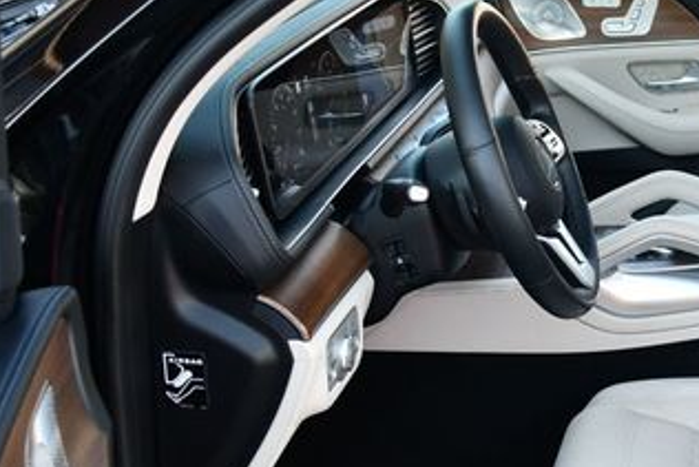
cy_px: 352
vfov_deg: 18.6
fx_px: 1418
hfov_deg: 26.6
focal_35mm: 73
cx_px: 650
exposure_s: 1/250
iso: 450
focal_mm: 18
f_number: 3.5
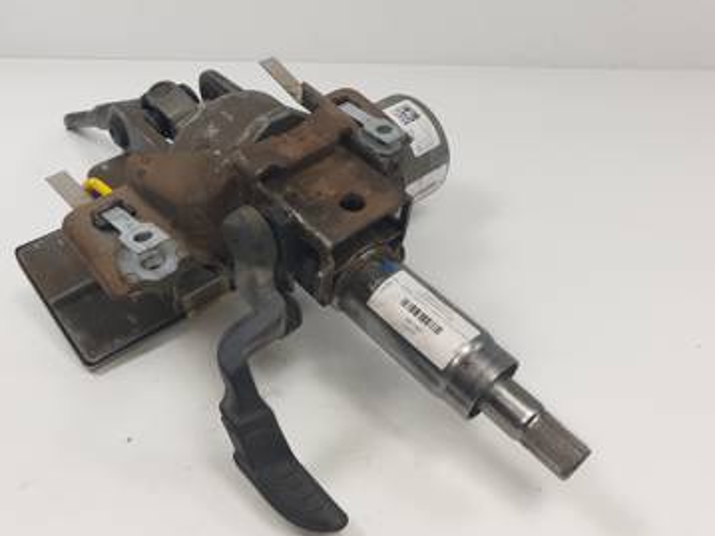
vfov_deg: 48.2
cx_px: 319
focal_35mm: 29
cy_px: 283
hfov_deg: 61.5
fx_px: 599
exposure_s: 1/304
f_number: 2.4
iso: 50
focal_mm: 4.3
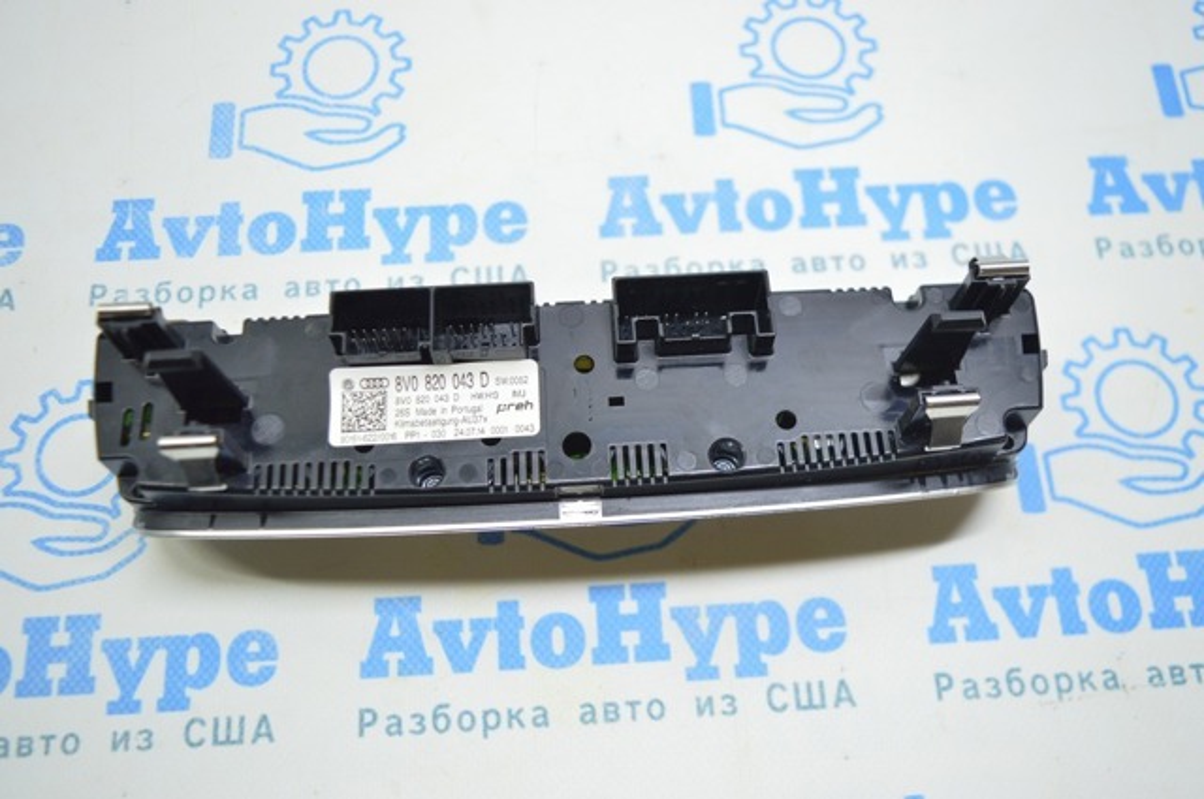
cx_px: 602
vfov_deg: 39.9
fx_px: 1102
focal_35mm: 33
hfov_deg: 57.3
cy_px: 400
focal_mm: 22
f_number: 3.8
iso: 400
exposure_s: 1/40
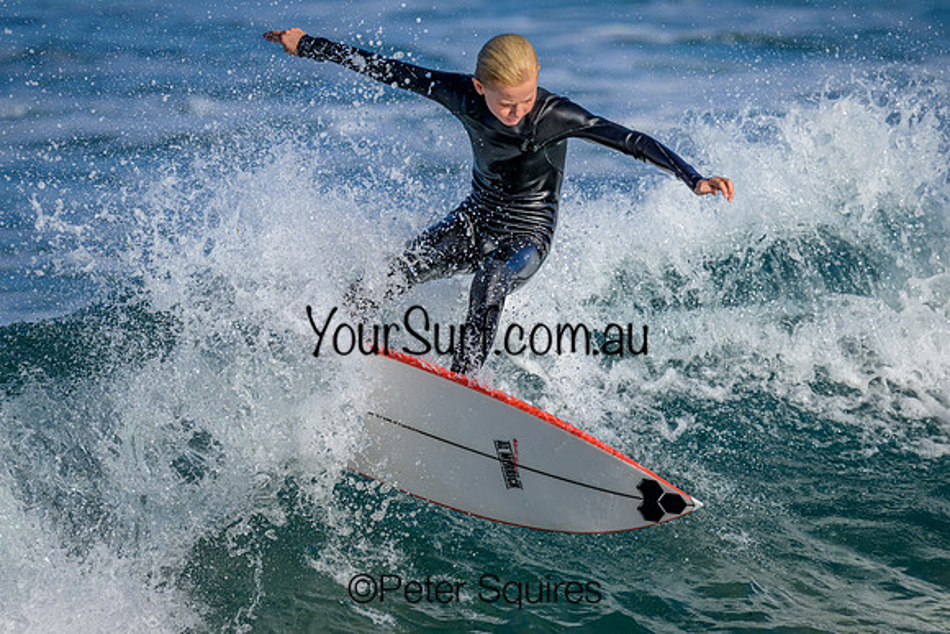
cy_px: 326
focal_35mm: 917
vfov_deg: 1.5
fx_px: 24211
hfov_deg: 2.2
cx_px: 405
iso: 400
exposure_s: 1/2000
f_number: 8
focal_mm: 800
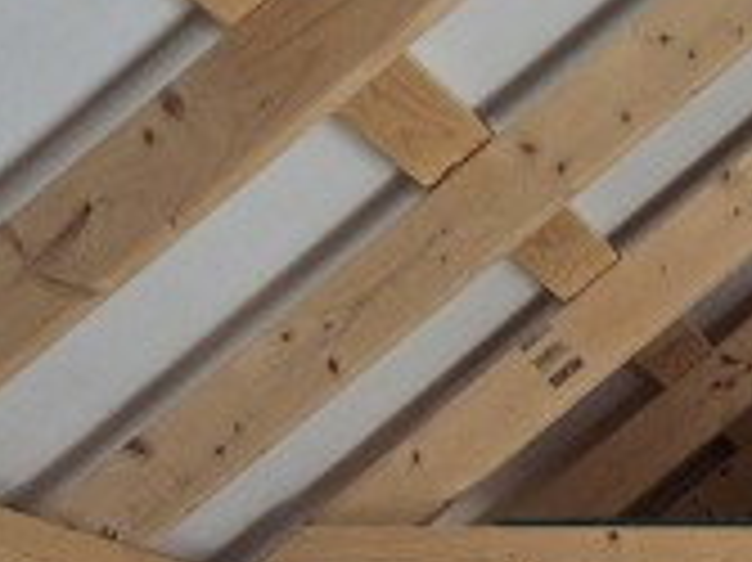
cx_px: 1405
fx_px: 3061
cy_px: 1308
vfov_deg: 9.5
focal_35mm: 141
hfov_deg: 12.6
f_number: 1.8
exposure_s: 1/180
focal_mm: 5.4
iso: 40
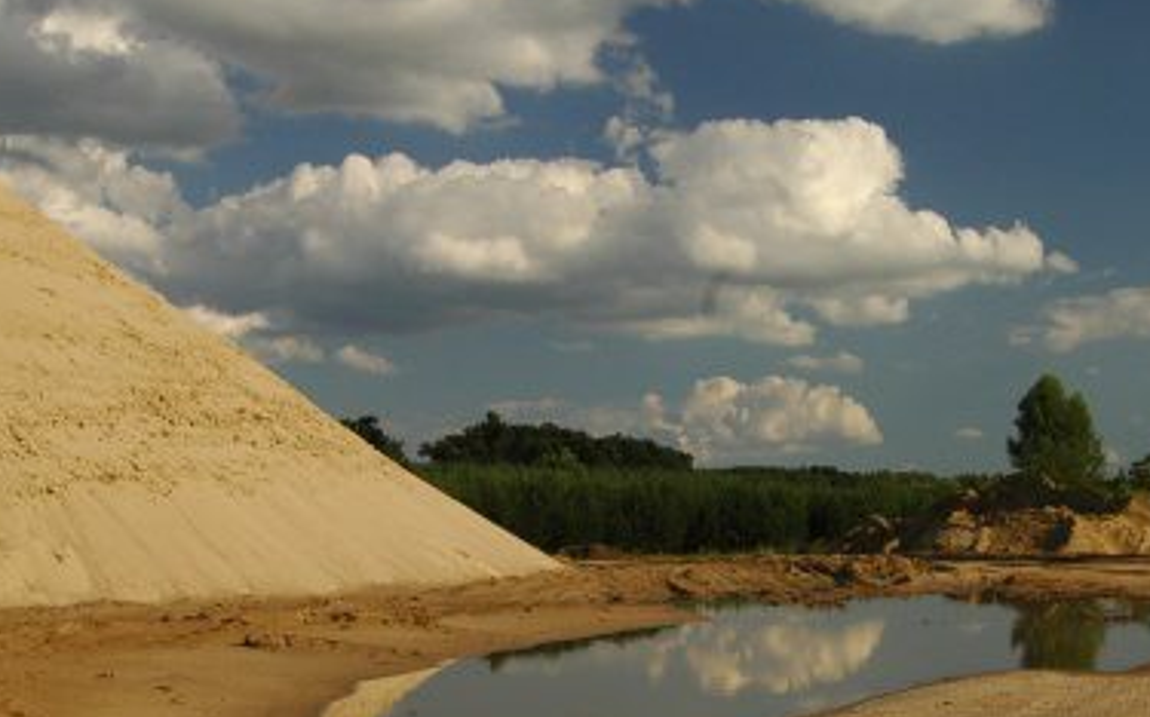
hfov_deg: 35.7
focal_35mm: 57
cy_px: 483
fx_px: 1786
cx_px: 583
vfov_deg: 22.6
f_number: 11
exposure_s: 1/160
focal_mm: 20
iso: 200
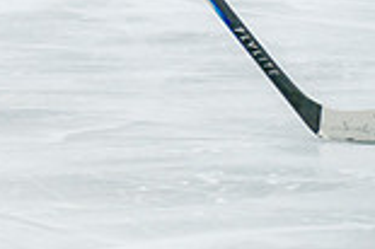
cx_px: -280
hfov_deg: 2.9
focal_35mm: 697
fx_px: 7253
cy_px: -212
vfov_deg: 2.0
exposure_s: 1/640
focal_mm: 130
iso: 500
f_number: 2.8
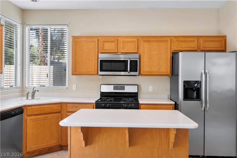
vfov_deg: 42.3
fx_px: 204
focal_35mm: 31
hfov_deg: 60.3
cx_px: 118
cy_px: 79
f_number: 8
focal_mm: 21
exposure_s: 1/160
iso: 400
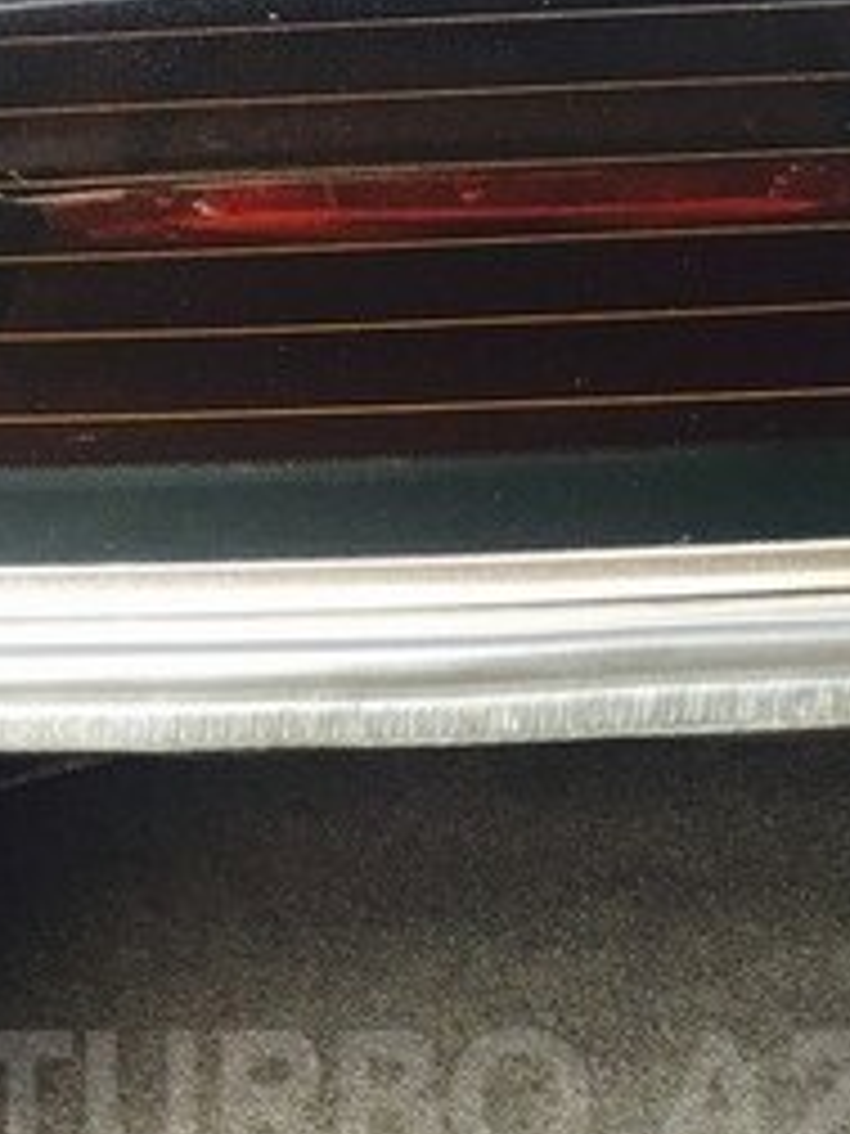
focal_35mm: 57
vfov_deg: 31.6
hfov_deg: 25.7
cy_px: 1098
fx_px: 1866
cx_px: 432
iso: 40
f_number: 2.2
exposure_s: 1/33
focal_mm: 4.15
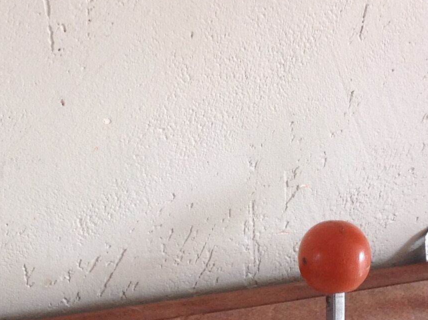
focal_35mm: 106
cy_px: 310
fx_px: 1308
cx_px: 119
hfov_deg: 18.5
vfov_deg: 13.7
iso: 50
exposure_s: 1/20
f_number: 2.4
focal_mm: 4.28
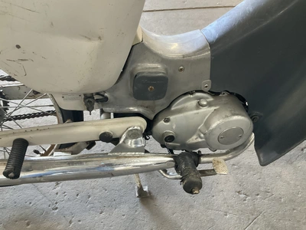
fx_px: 256
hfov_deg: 61.7
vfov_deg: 48.2
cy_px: 115
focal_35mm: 29
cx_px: 153
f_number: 1.8
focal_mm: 3
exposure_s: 1/60
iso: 250
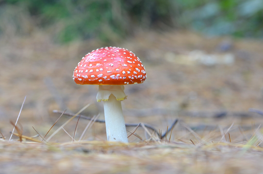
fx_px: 1273
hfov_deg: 11.8
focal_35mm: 175
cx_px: 124
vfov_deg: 7.8
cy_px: 91
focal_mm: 105
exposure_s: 1/3
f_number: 8
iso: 200
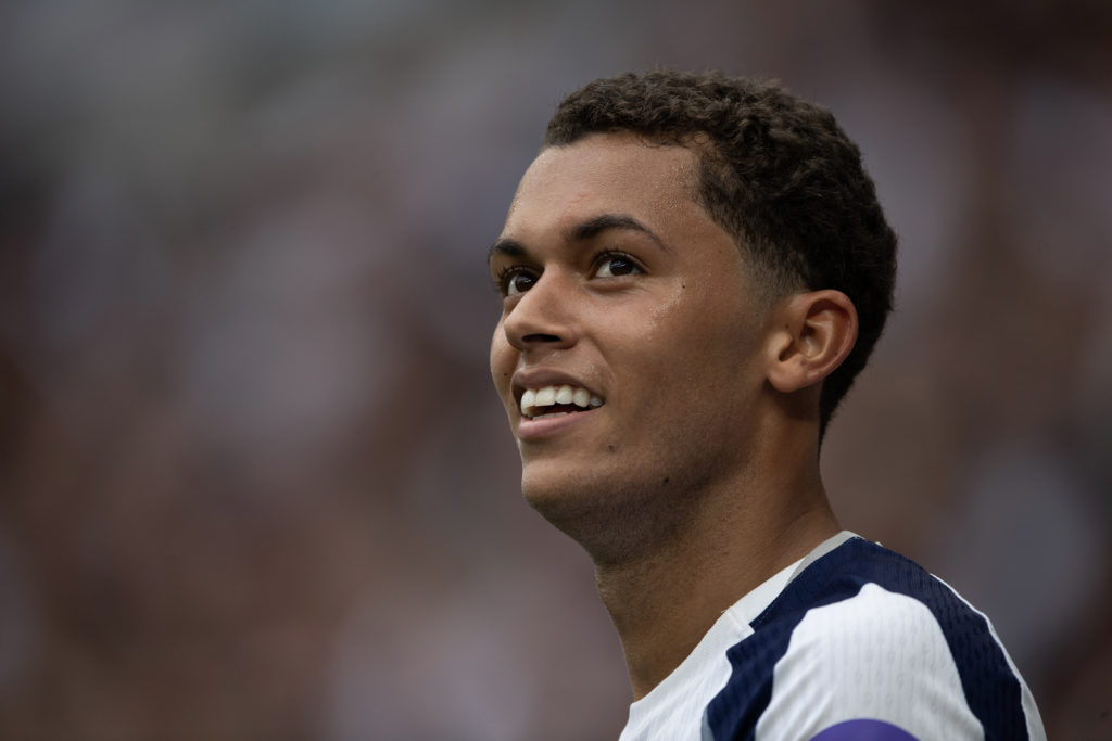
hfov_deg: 3.4
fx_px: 18535
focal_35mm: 600
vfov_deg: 2.3
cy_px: 370
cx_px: 556
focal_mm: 600
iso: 1600
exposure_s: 1/1600
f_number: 4
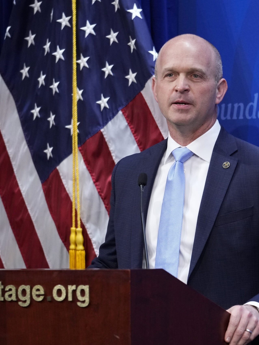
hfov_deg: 3.8
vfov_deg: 5.1
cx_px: 172
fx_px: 3862
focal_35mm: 387
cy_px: 172
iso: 2500
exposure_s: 1/500
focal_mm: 179
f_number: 2.8
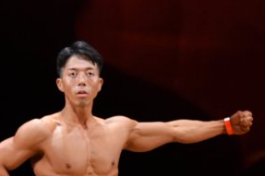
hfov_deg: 2.8
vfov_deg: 1.9
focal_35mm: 728
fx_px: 5356
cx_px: 72
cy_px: 193
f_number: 5.6
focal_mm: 180
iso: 3200
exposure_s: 1/400
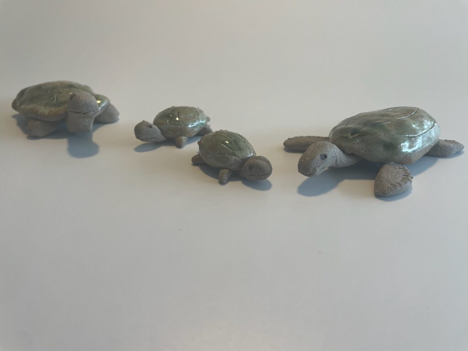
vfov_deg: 53.1
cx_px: 234
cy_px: 176
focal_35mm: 26
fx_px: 352
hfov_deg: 67.3
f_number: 1.6
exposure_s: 1/121
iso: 80
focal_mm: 4.2
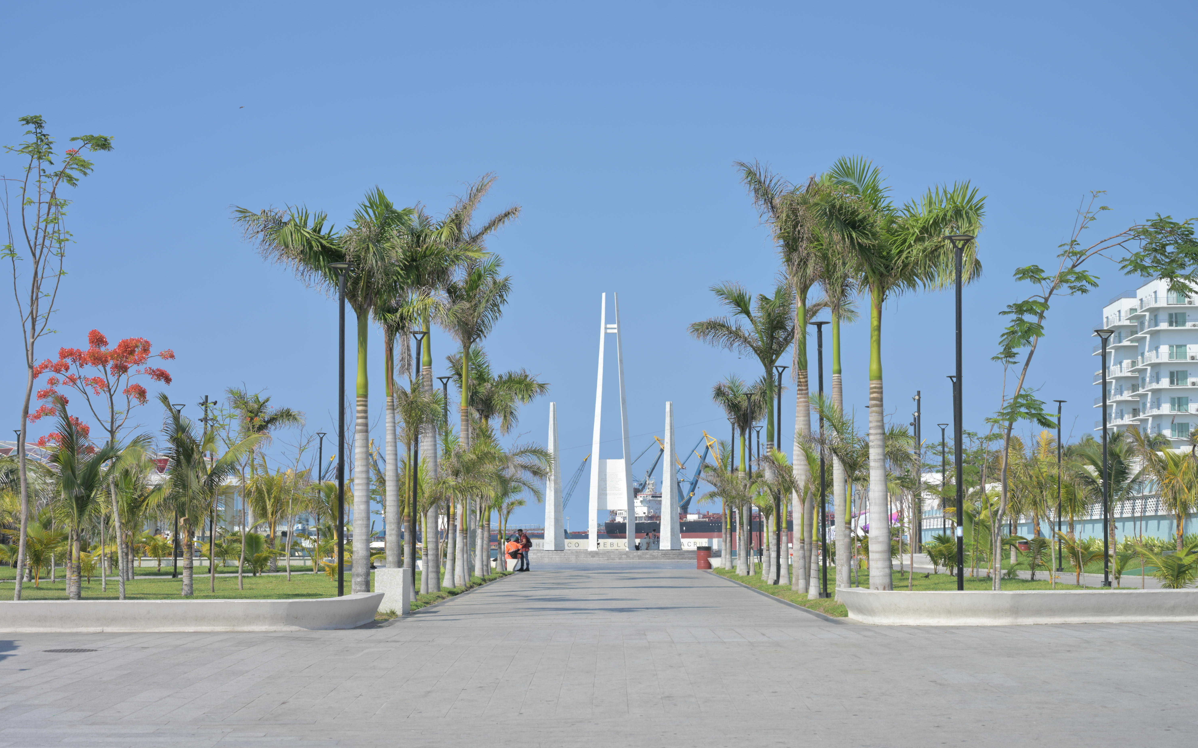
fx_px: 2090
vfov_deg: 20.3
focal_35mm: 64
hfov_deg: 32.0
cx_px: 593
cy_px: 365
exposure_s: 1/400
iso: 100
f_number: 7.1
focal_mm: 62
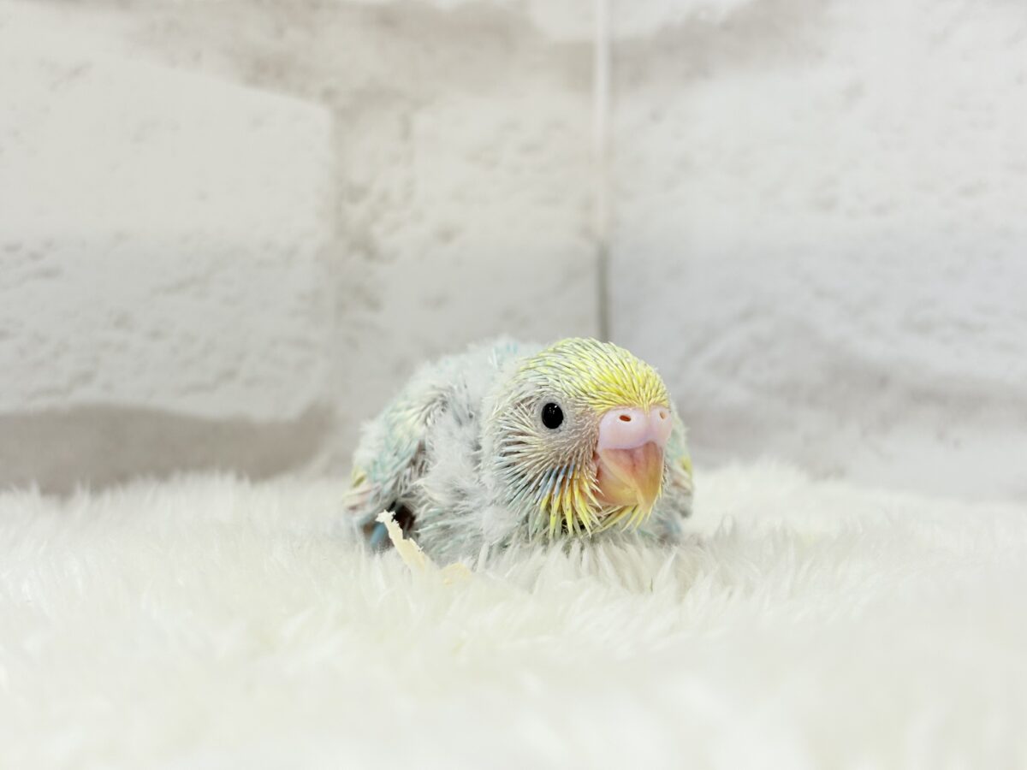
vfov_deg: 28.0
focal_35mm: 52
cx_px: 514
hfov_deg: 36.8
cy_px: 385
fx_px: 1543
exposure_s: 1/50
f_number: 1.6
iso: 32
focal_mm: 5.96
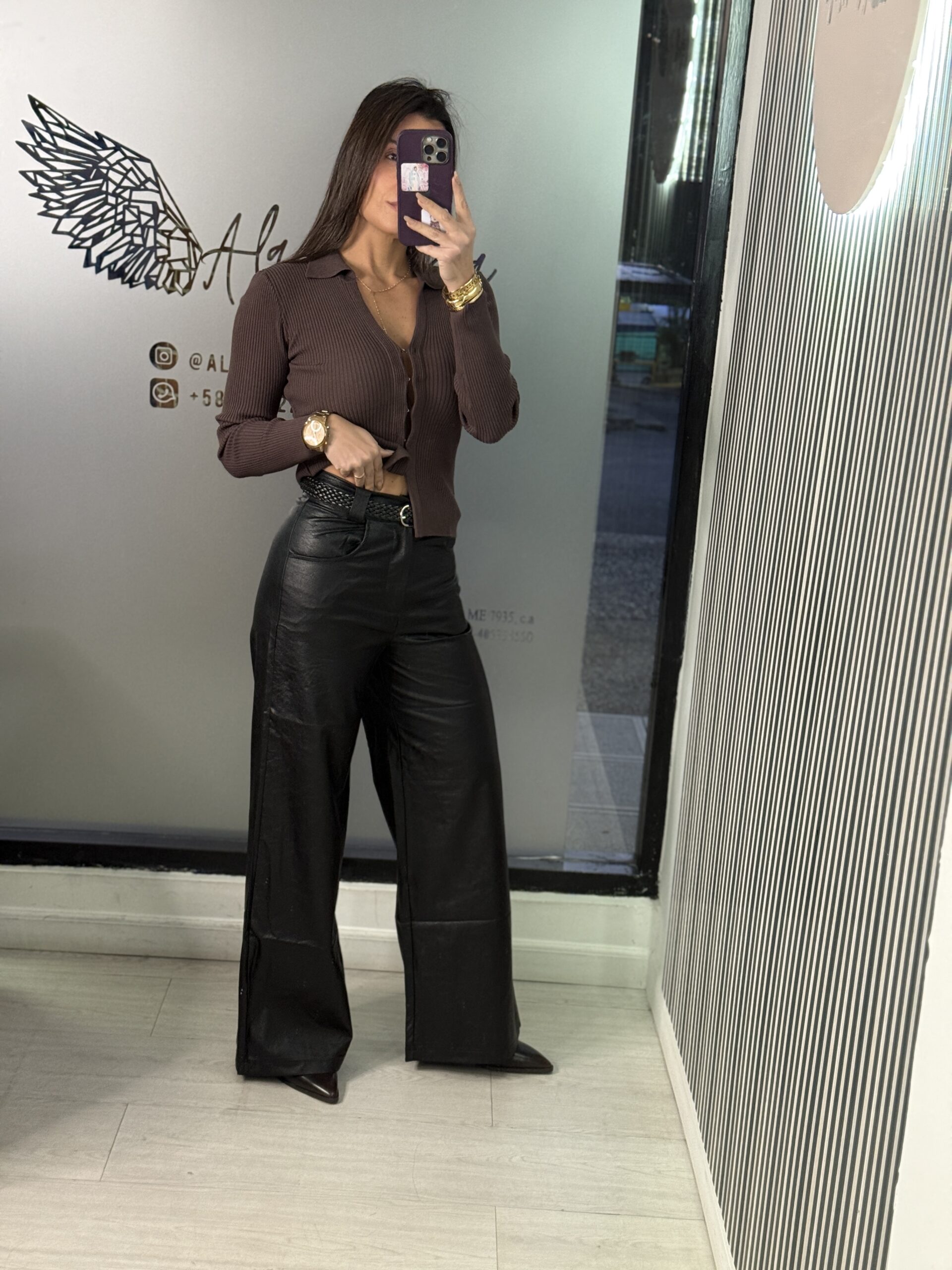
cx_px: 476
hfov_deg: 30.3
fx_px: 1760
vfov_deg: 39.7
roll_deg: -4.4
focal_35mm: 48
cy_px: 635
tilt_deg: -13.4
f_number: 1.78
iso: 250
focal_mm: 6.76
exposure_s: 1/40
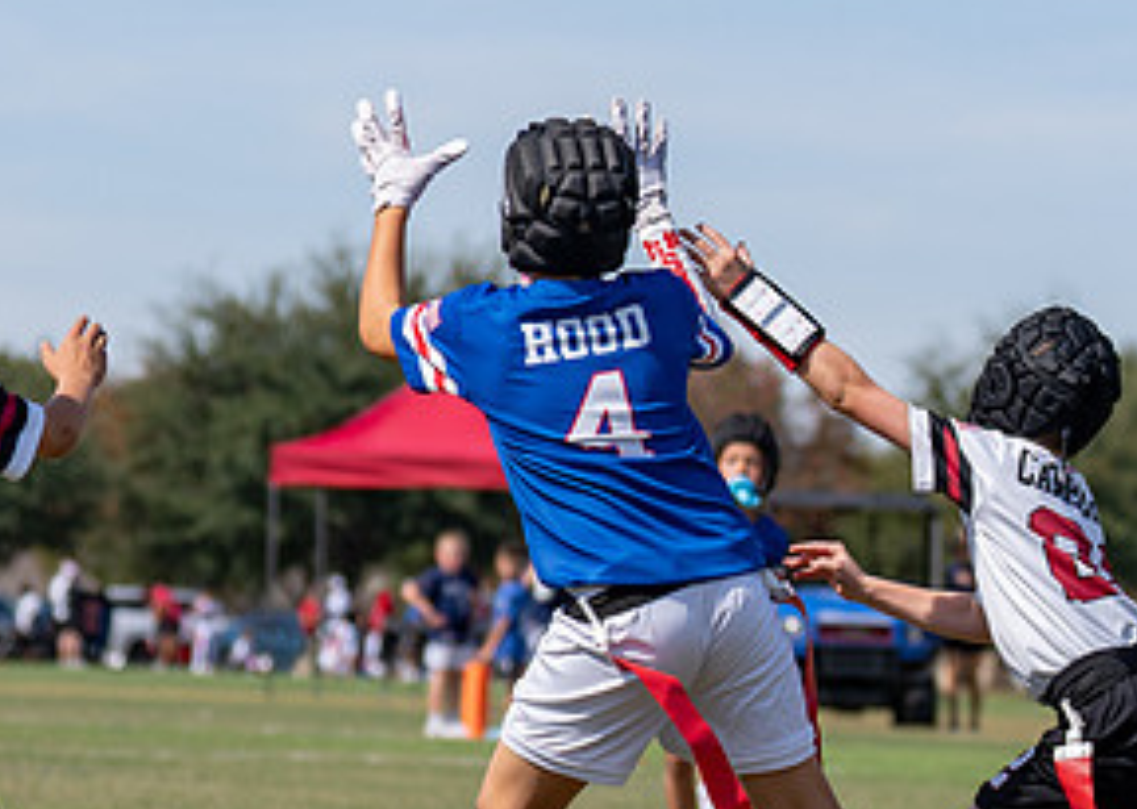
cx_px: 679
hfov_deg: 8.0
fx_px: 8096
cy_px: 507
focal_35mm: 251
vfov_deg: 5.7
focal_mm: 70
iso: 100
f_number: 2.8
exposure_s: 1/1600
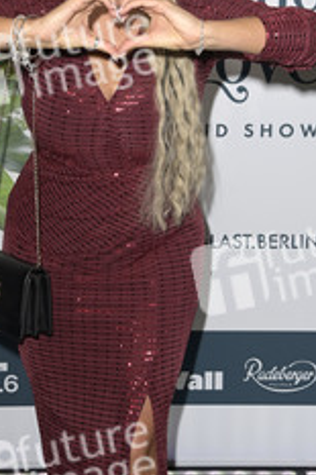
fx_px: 1266
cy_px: 165
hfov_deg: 14.2
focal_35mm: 96
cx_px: 110
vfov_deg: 21.2
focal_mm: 56
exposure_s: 1/250
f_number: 6.3
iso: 640
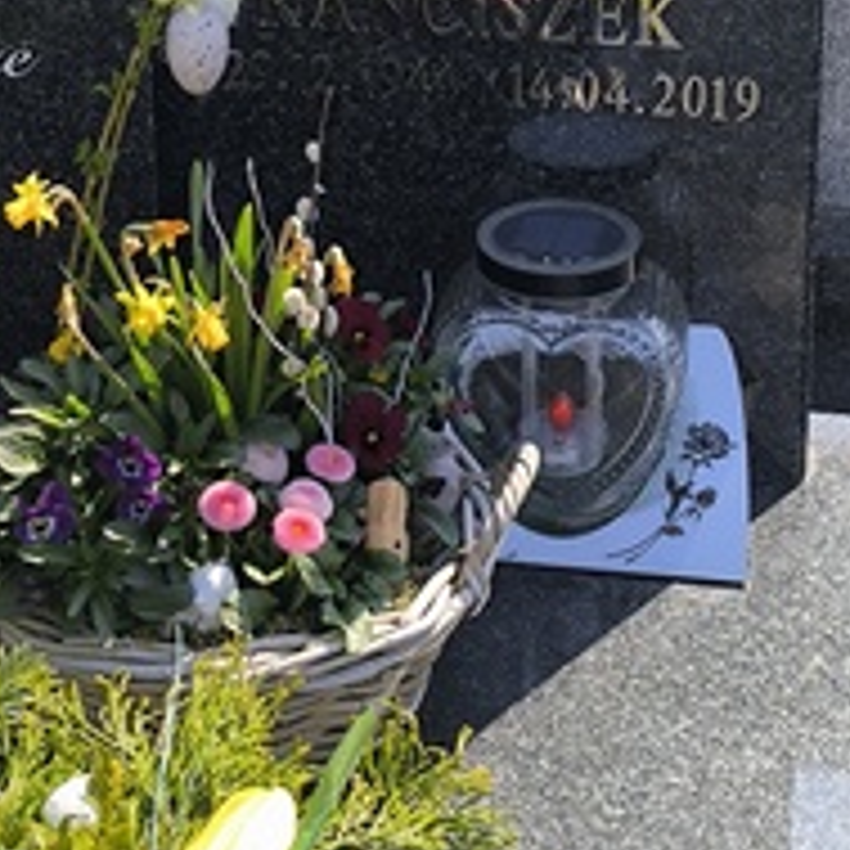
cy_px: -49
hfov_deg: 19.5
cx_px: 180
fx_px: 2445
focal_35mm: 88
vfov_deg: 19.0
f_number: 1.65
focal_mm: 6.14
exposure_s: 1/479
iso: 50
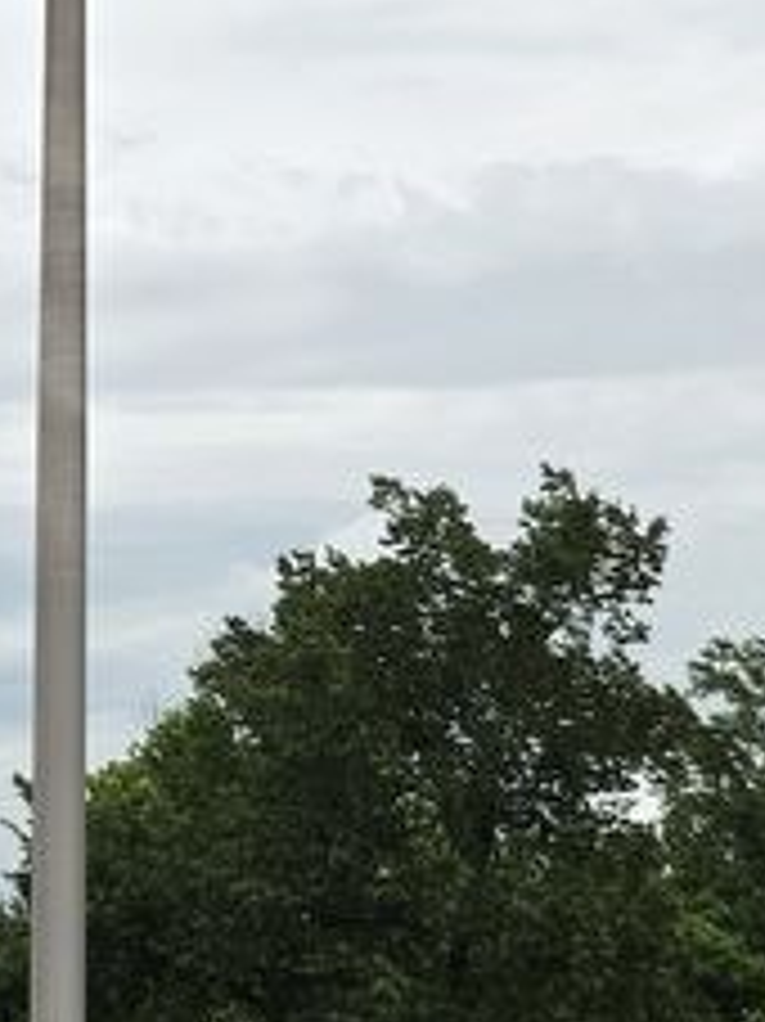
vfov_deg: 24.1
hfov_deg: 17.7
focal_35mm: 81
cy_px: 468
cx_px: -4
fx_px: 2389
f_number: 1.8
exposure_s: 1/7887
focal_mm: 5.4
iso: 80
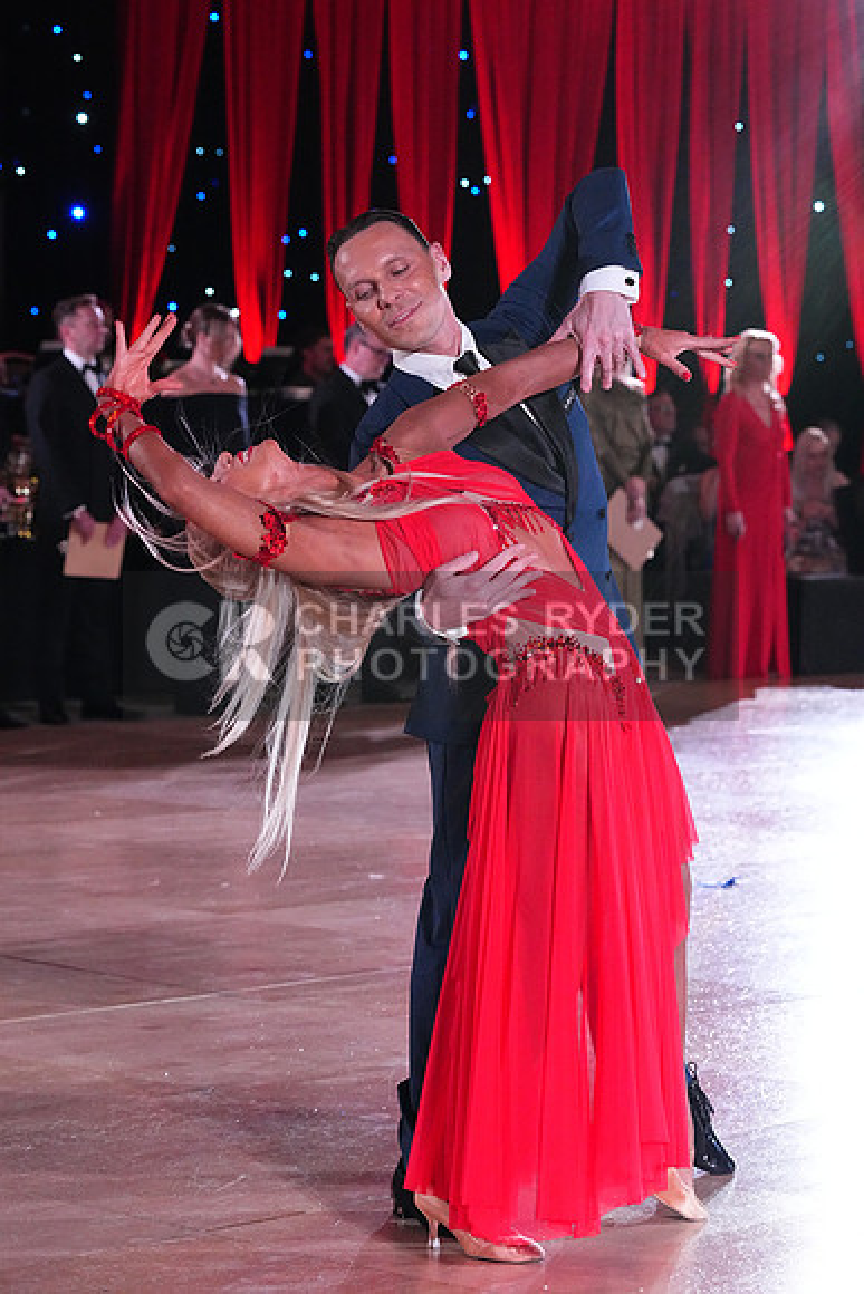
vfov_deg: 17.9
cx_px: 432
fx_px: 4101
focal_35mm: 114
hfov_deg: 12.0
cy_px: 647
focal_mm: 114
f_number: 6.3
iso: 10000
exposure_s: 1/400
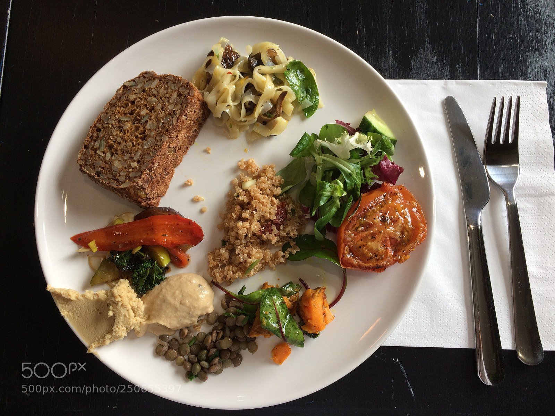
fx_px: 465
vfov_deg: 48.2
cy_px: 208
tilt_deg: -80.0
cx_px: 278
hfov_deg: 61.7
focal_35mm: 29
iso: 40
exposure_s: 1/50
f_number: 2.2
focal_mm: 4.15
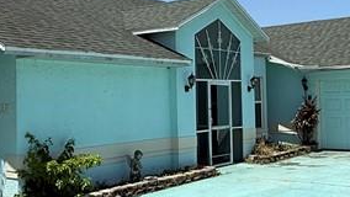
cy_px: 79
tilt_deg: +4.3
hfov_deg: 37.8
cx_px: 153
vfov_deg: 21.8
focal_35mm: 55
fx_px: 511
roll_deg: +2.8
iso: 50
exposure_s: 1/3289
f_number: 2.2
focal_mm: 2.22
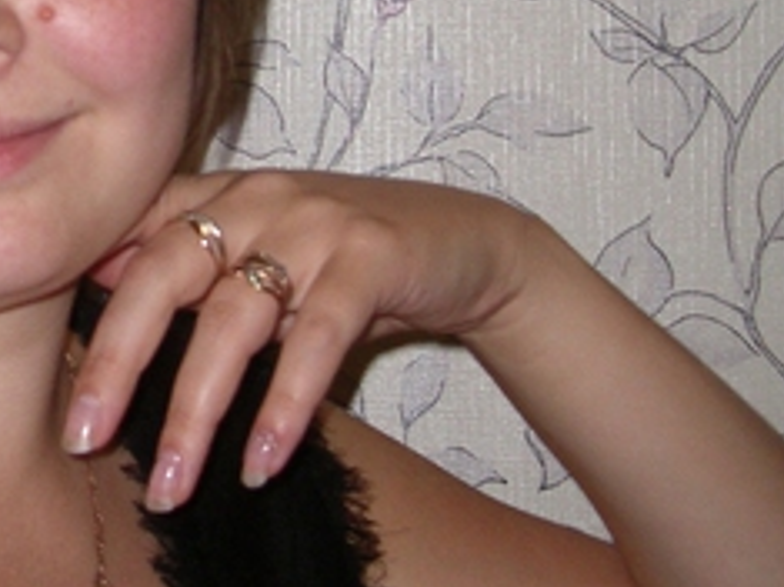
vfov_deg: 12.5
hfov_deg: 16.4
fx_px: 2649
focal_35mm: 117
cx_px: -37
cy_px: -18
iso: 160
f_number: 3.1
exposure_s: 1/60
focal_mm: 8.2
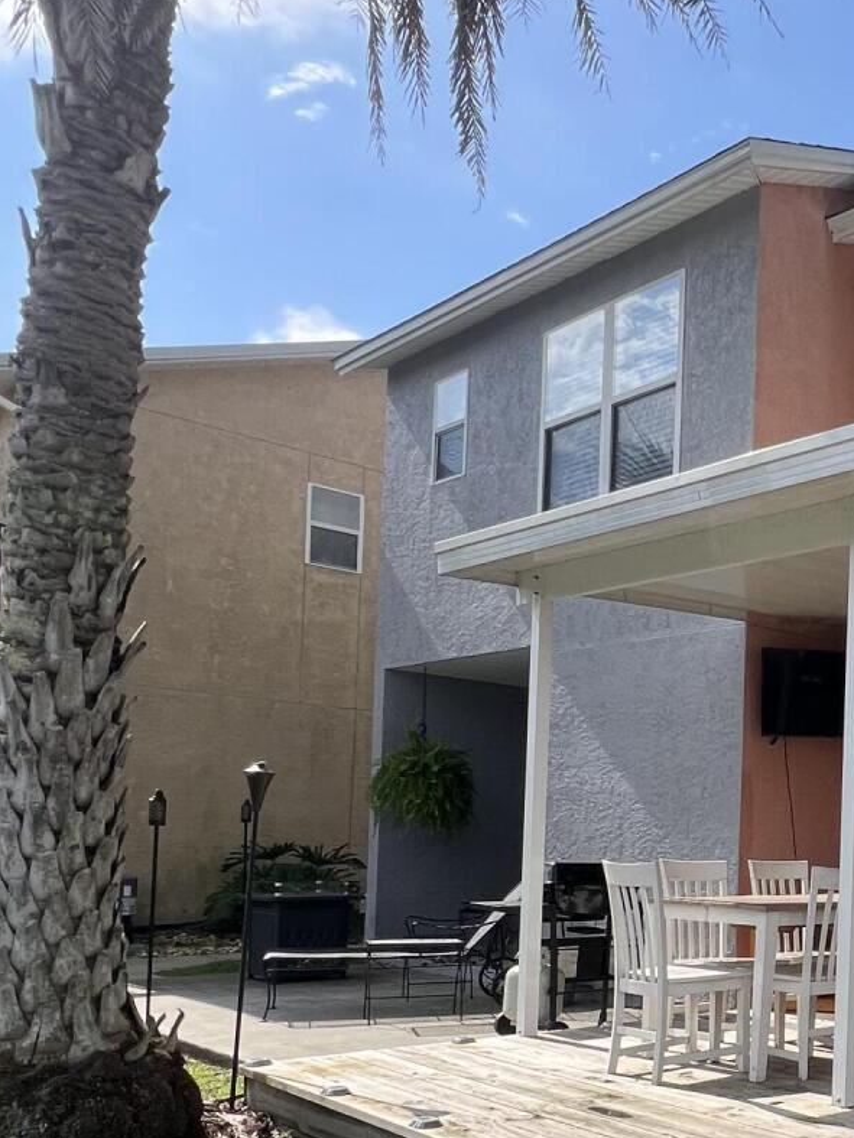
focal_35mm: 33
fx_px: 1086
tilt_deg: +2.7
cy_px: 835
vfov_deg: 53.2
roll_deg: -0.9
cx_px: 1048
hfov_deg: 33.9
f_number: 1.8
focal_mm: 1.57
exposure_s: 1/995
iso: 32
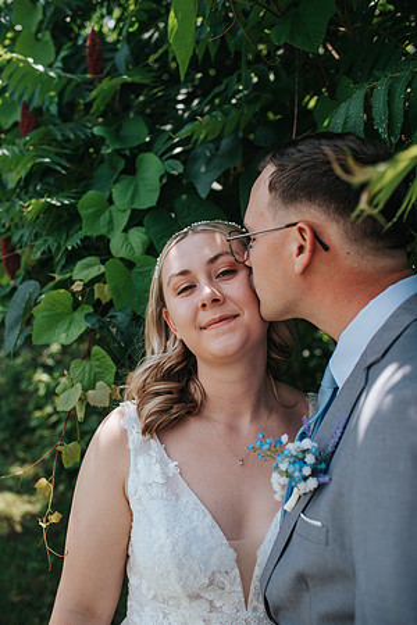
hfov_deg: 37.9
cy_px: 312
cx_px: 208
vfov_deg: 54.4
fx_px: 608
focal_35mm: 35
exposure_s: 1/500
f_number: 2.8
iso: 100
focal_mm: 35
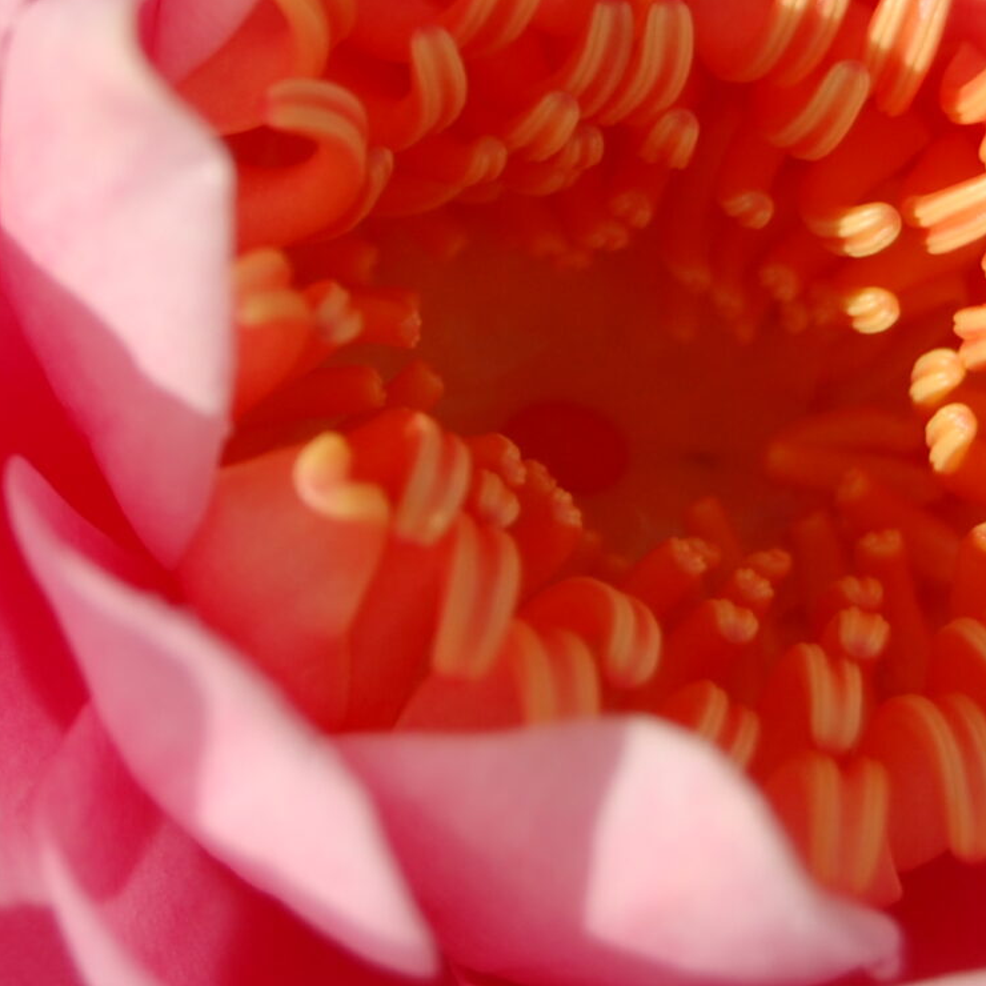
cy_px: -65
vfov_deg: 7.2
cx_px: 358
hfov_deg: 7.2
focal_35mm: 242
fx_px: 7814
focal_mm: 55
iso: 200
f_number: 5.6
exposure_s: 1/1000
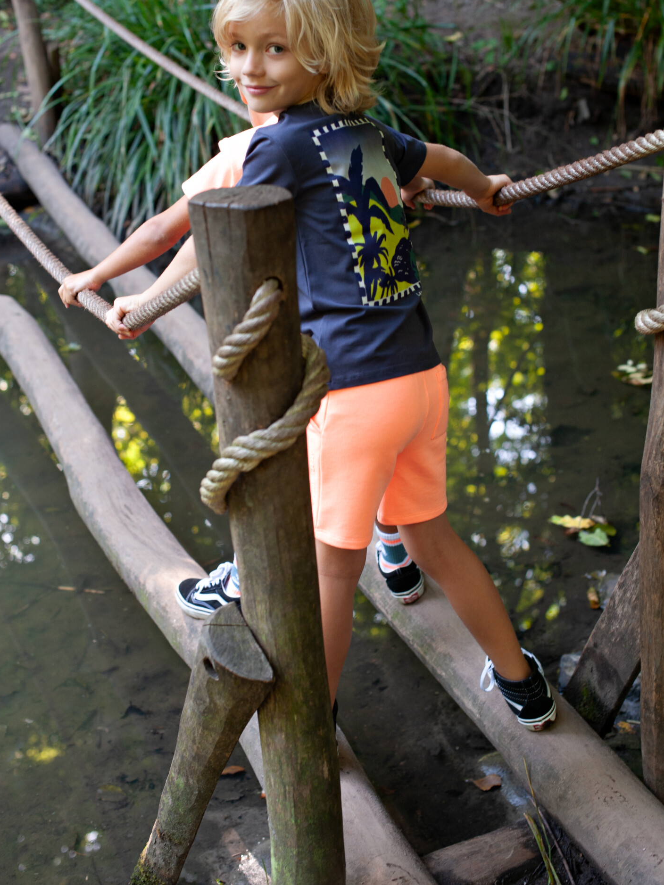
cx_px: 335
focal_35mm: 55
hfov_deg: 26.6
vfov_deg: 34.9
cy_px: 379
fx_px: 1407
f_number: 4
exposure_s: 1/100
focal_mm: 50
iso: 800
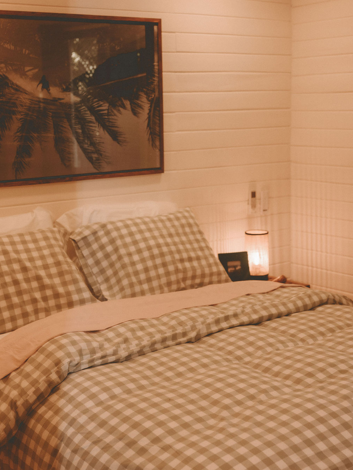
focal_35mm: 55
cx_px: 175
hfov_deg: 26.6
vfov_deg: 34.9
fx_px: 748
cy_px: 221
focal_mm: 50
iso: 2000
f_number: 4.5
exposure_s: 1/250
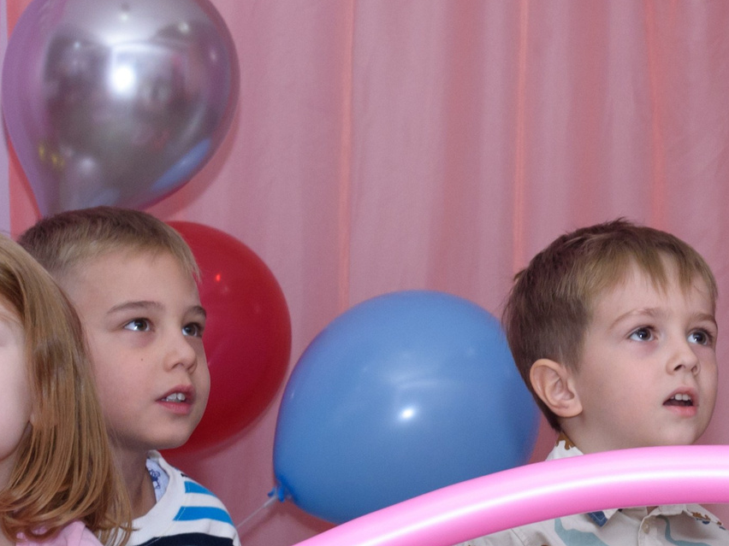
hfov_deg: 9.0
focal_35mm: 210
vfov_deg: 7.0
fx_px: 4423
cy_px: 550
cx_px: 1354
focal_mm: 50
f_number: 9
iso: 500
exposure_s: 1/160
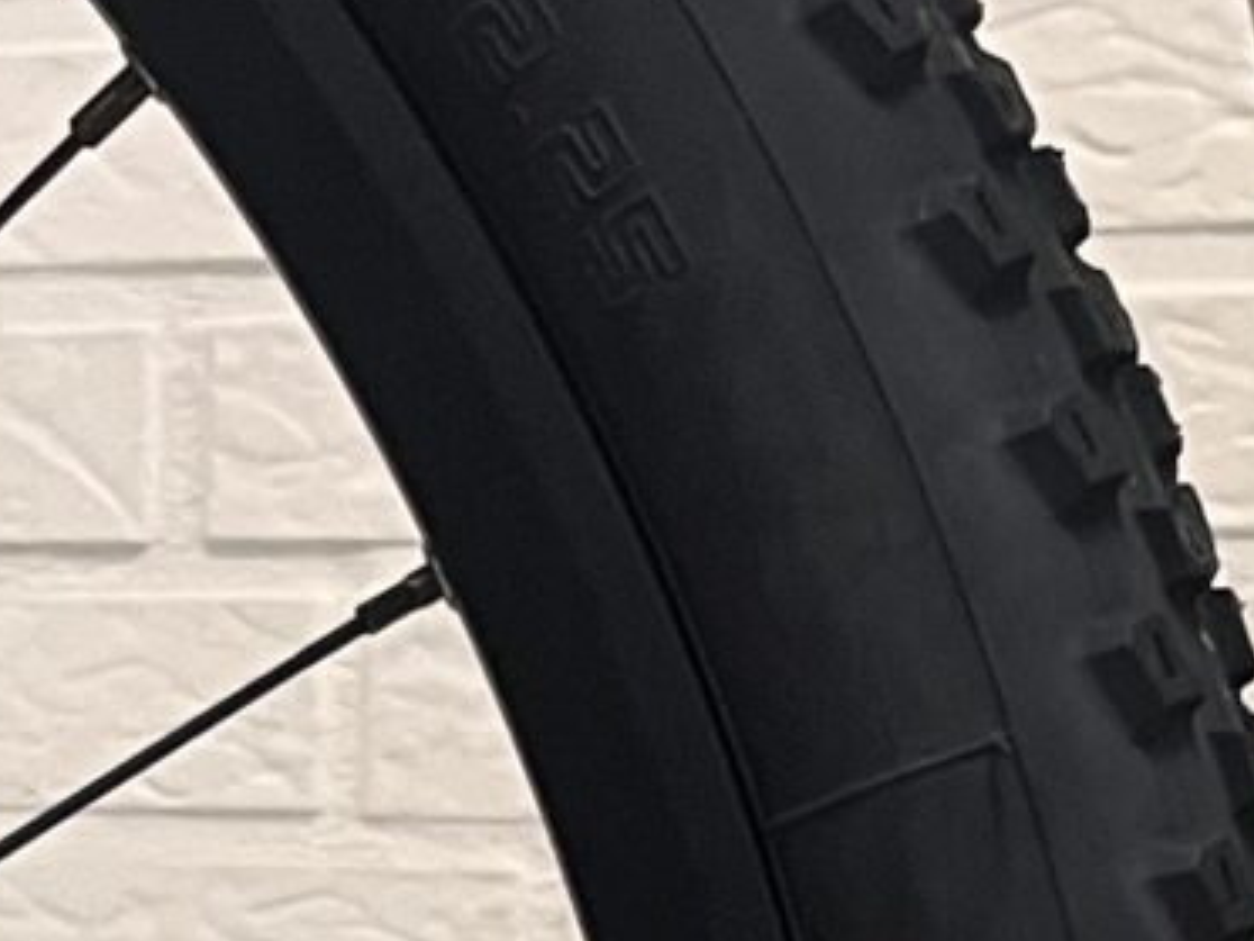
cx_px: 219
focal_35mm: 179
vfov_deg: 7.7
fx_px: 6484
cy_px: 2243
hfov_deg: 11.0
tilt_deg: -11.4
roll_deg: -2.2
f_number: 1.6
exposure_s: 1/50
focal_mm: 5.1
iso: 160
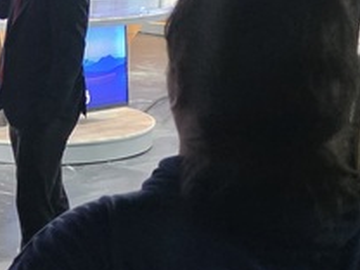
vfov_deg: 13.1
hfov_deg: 15.3
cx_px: -260
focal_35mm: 113
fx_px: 1175
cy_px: 211
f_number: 1.7
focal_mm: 6.3
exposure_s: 1/120
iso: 1000
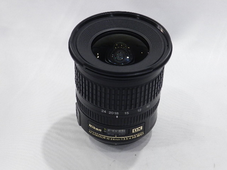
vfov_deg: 17.6
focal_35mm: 84
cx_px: 114
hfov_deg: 23.3
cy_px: 85
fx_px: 551
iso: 800
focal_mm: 14.9
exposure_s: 1/60
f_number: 4.4
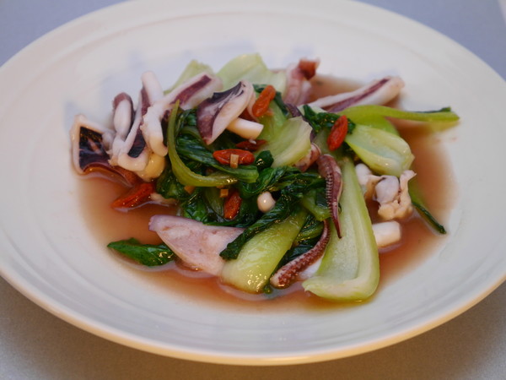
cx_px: 253
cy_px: 190
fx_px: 1228
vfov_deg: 17.6
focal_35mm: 84
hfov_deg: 23.3
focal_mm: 42
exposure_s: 1/80
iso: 500
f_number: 5.6
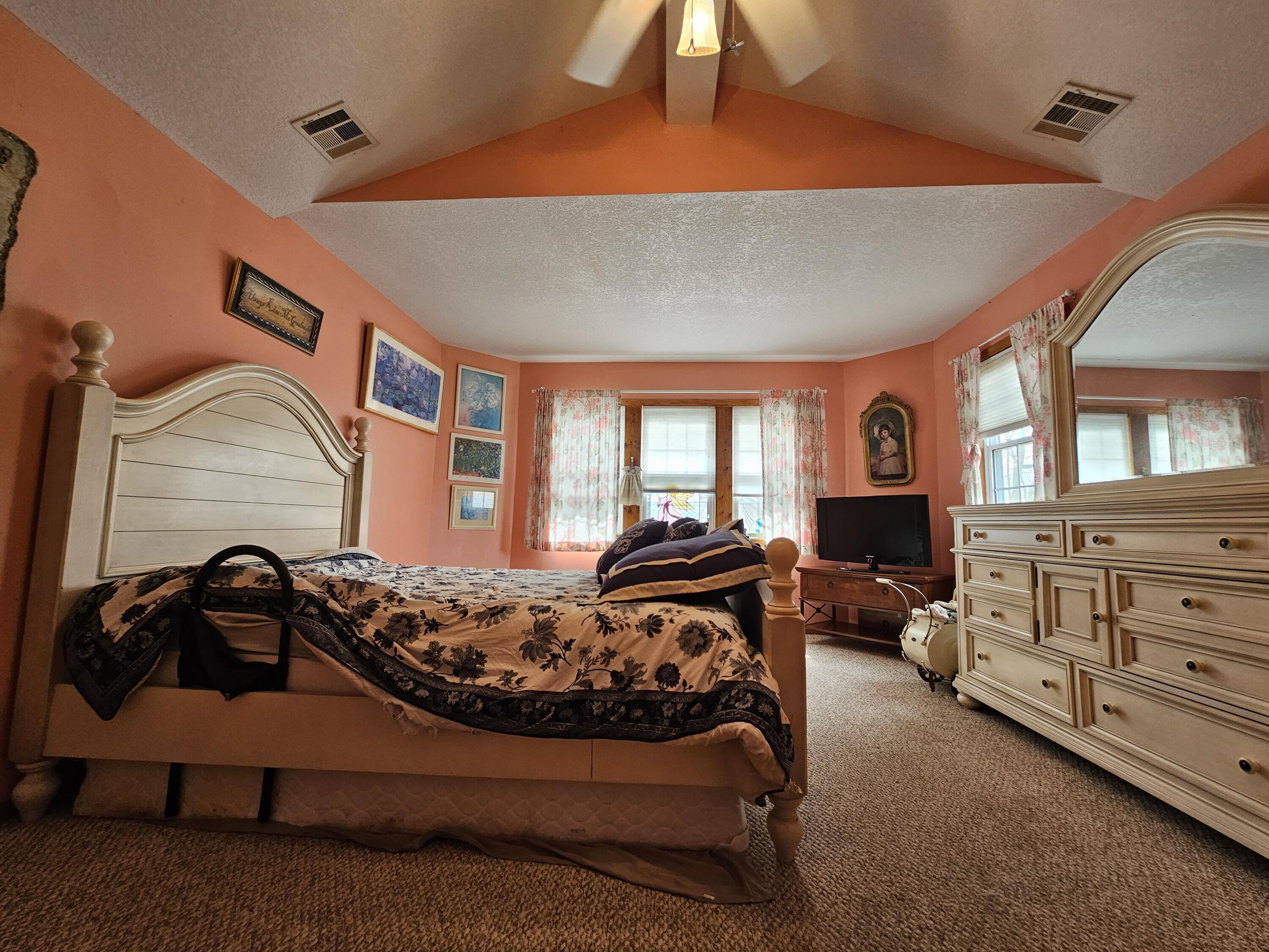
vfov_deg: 89.9
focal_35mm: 13
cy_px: 476
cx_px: 634
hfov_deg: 106.2
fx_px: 477
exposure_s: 1/60
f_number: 2.2
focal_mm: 2.2
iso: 125
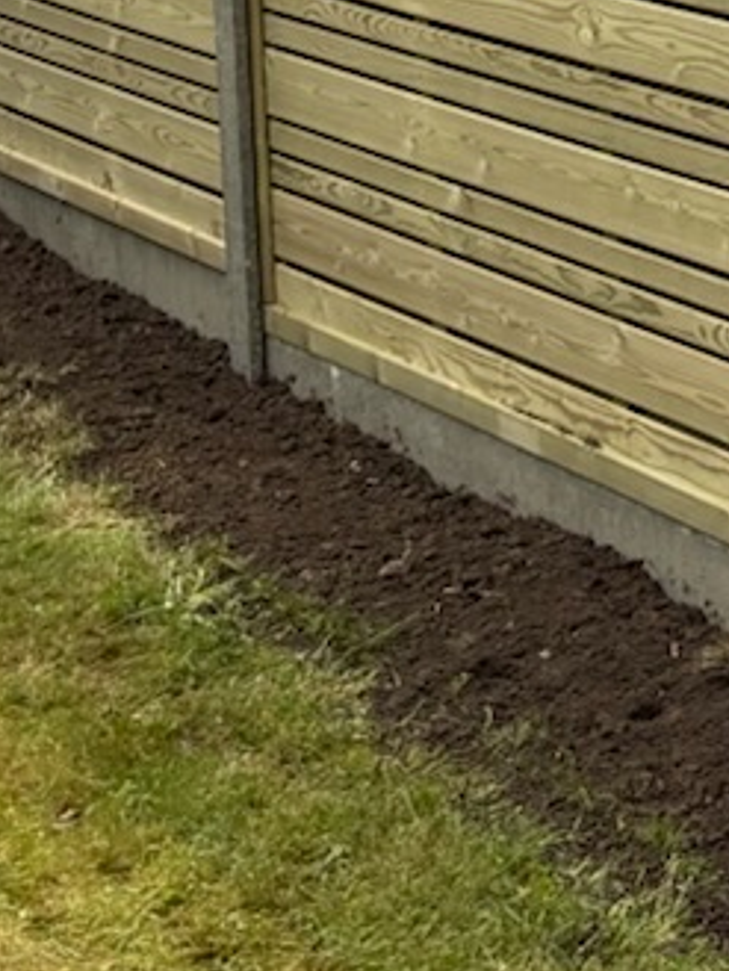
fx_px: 4546
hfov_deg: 8.9
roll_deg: +4.1
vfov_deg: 11.6
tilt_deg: -1.7
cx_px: 1154
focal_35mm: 162
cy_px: -555
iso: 50
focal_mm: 5.96
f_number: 1.6
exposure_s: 1/481
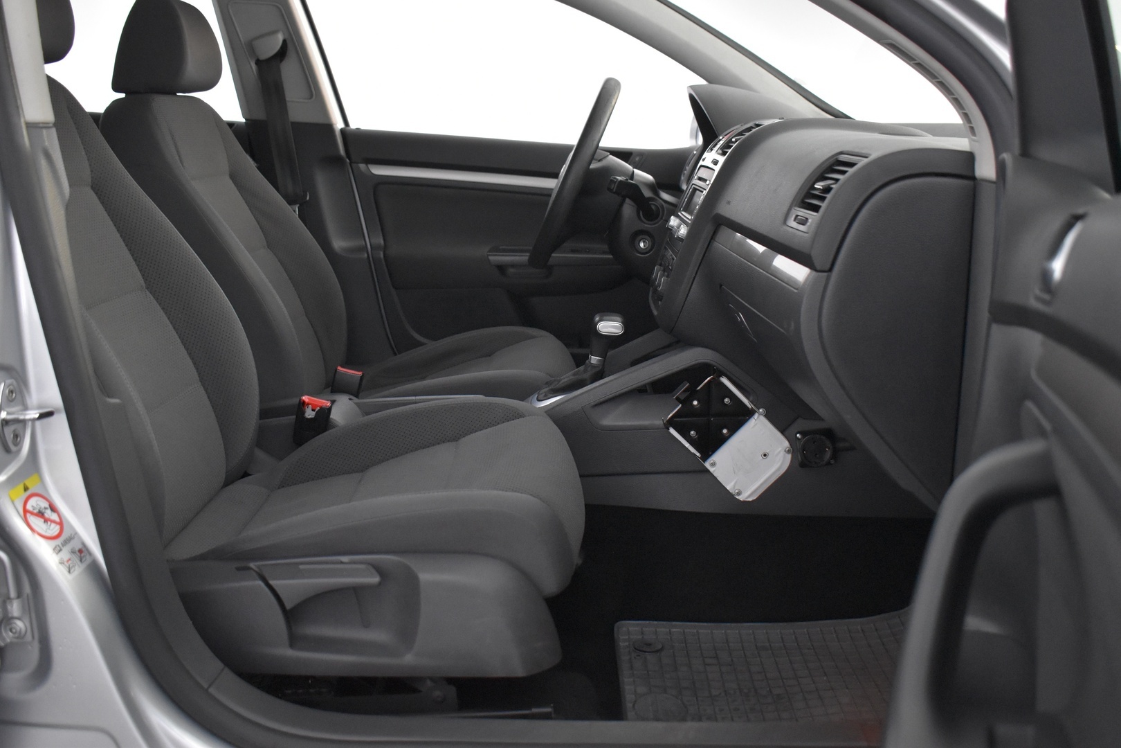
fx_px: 1121
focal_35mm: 36
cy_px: 374
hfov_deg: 53.1
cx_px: 560
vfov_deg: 36.9
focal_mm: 24
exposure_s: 1/30
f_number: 3.8
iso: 3200
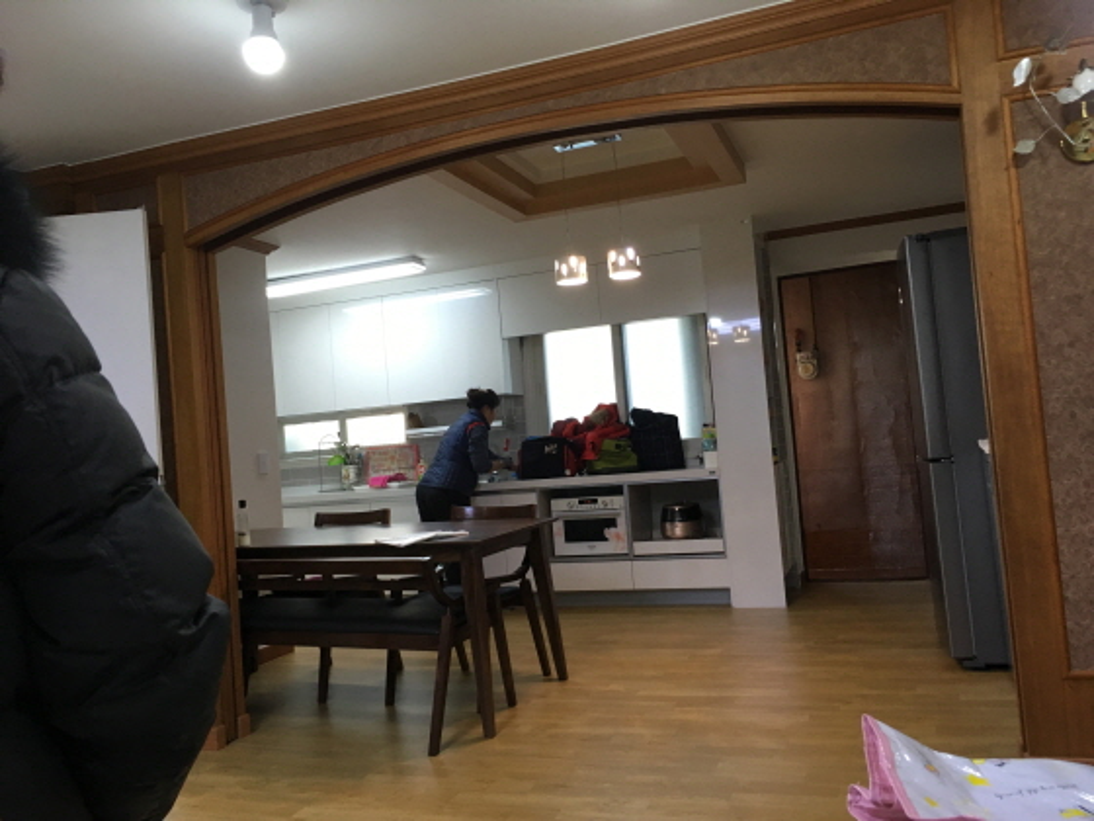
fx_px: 917
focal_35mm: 29
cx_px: 547
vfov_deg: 48.2
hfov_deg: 61.7
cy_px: 410
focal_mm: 4.15
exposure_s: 1/30
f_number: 2.2
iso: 40
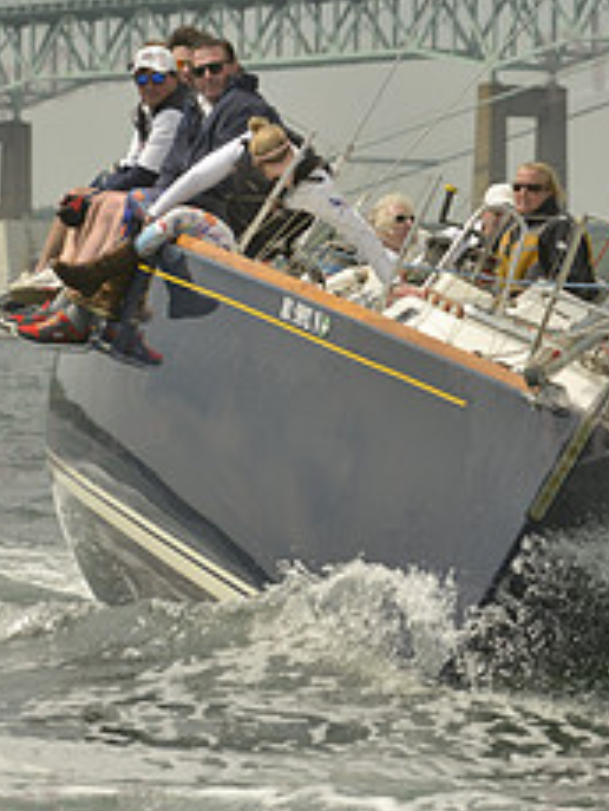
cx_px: 354
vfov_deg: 4.1
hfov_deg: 3.1
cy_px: 246
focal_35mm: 487
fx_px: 11413
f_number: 8
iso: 280
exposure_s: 1/1250
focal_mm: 200
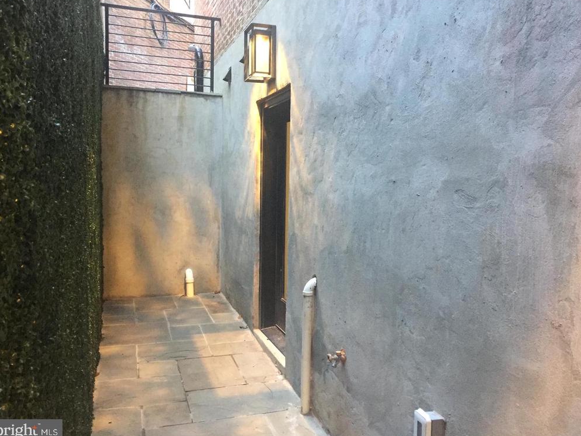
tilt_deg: -4.5
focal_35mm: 30
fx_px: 503
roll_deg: -0.5
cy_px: 217
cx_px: 290
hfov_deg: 60.0
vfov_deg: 46.8
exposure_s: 1/30
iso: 200
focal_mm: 4.15
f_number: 2.2
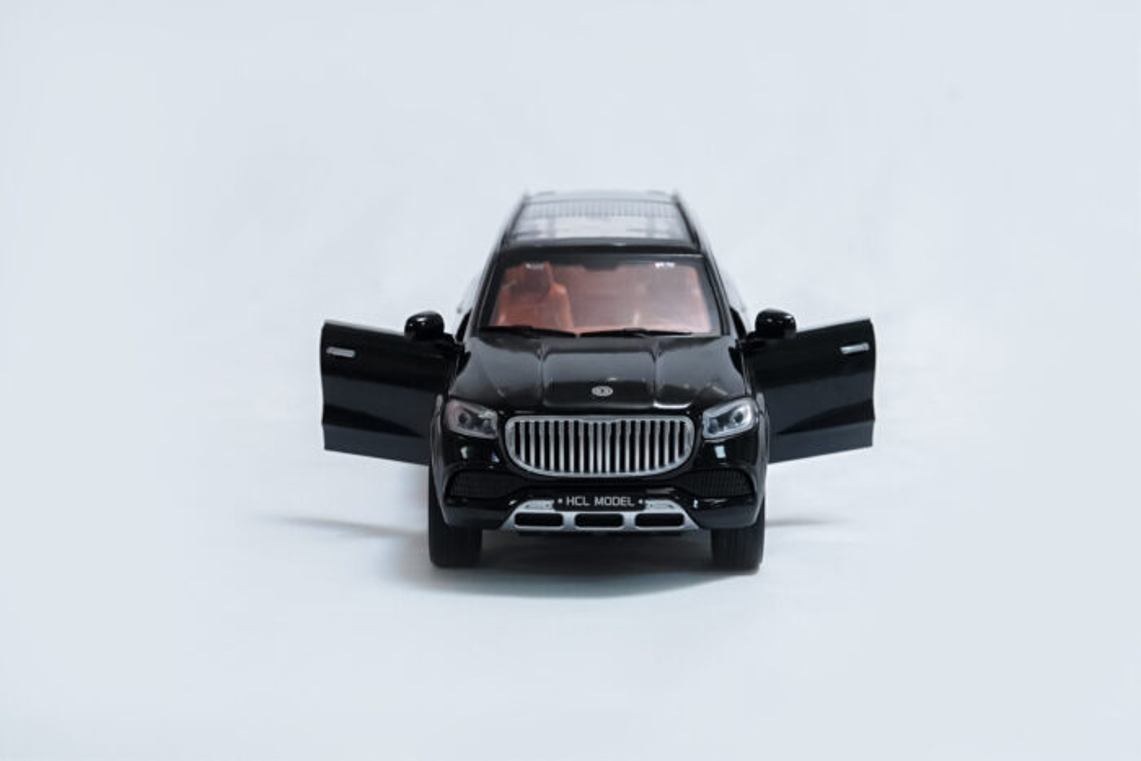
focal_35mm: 105
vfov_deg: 13.0
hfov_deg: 19.5
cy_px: 380
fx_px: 3328
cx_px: 570
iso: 3200
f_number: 11
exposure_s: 1/125
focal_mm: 70
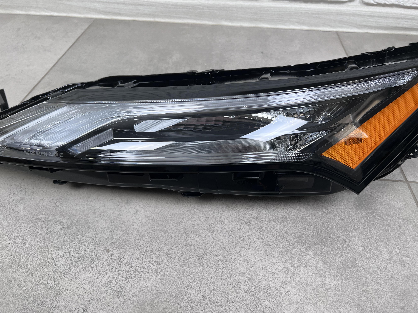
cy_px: 156
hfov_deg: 67.3
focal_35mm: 26
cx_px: 209
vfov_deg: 53.1
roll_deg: -1.8
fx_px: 314
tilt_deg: -44.7
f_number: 1.5
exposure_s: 1/100
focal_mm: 5.7
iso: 80
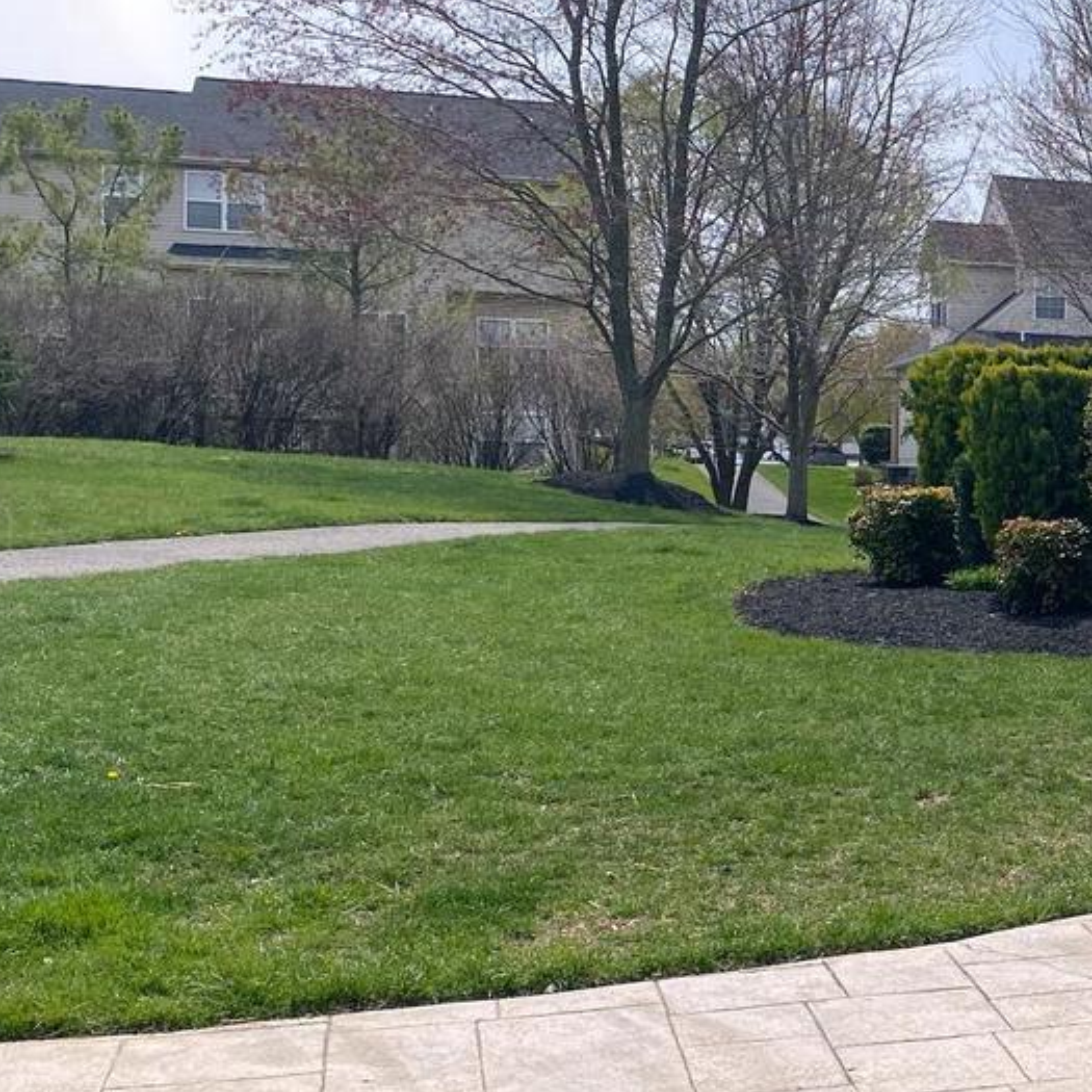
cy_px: 572
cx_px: 1364
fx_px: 2248
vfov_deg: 27.3
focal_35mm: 63
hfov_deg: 24.3
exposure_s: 1/5747
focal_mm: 4.25
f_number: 1.8
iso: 32
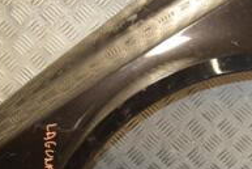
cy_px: 79
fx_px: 785
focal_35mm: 112
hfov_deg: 17.8
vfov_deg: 12.3
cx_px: 247
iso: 800
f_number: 5
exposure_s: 1/200
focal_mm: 24
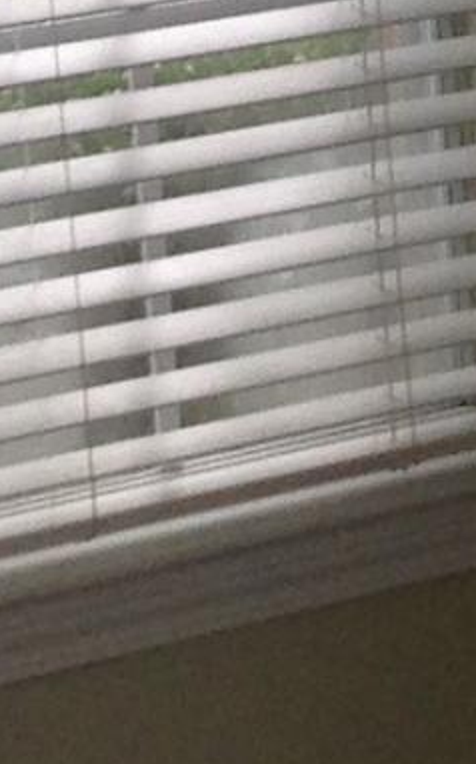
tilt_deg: -6.9
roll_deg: +3.4
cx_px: 740
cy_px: -162
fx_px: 5721
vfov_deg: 7.6
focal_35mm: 275
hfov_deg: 4.7
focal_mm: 4.12
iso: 64
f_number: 2.4
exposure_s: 1/120
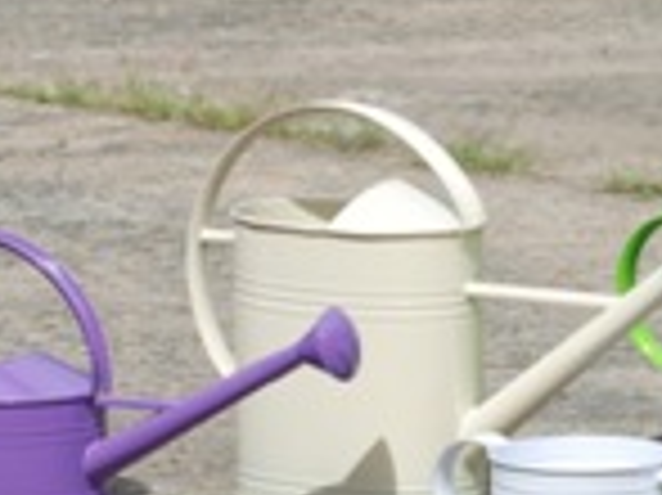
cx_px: 698
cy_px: 328
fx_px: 5885
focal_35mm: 308
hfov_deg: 6.4
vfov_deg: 4.8
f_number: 11
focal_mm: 70
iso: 110
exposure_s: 1/160
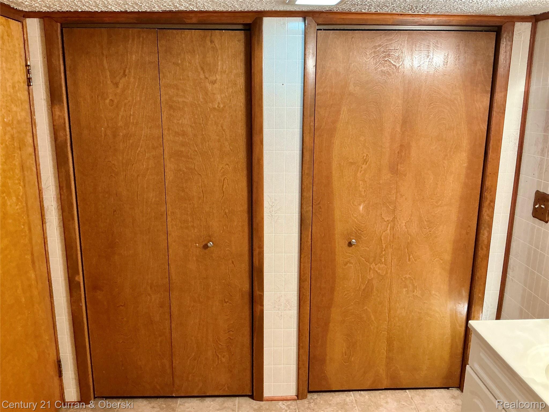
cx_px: 274
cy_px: 206
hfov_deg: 63.4
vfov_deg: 49.7
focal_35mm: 28
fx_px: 444
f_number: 1.8
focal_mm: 3
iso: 160
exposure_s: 1/60
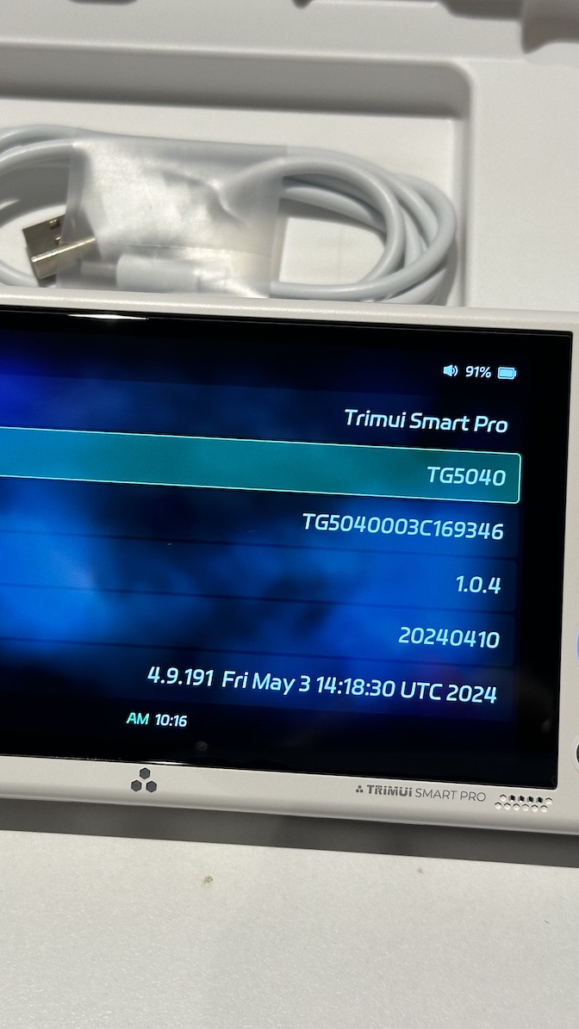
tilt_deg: -49.3
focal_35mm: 70
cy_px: 515
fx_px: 1911
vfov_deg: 30.2
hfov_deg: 17.2
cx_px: 174
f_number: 1.78
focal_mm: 6.86
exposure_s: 1/50
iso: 80
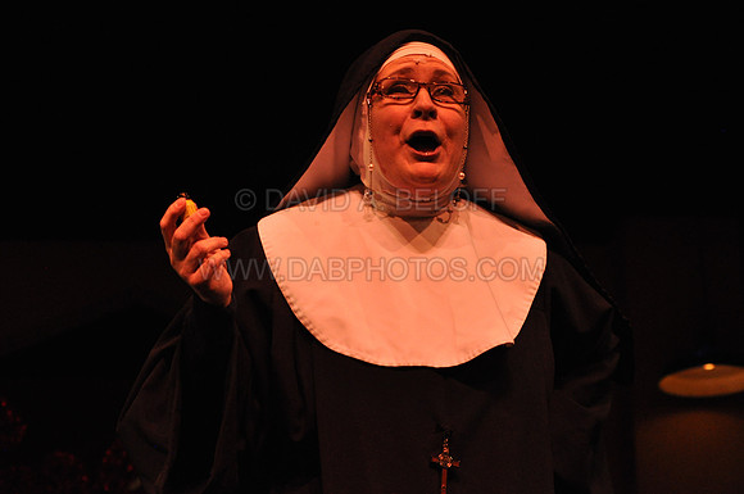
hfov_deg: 17.1
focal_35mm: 120
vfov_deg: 11.4
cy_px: 247
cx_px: 372
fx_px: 2477
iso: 1600
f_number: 7.1
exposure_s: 1/400
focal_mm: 80
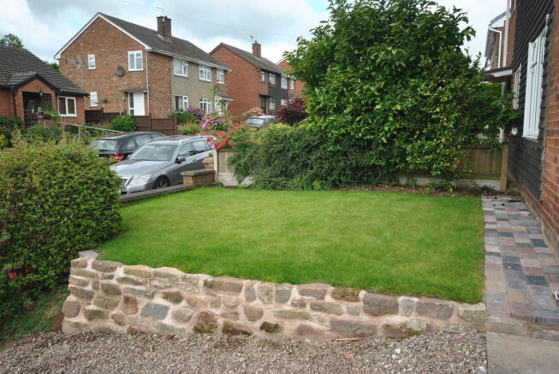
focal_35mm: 30
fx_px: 466
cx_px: 280
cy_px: 187
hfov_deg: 61.9
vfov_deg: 43.7
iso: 100
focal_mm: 20
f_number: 6.3
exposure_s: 1/160
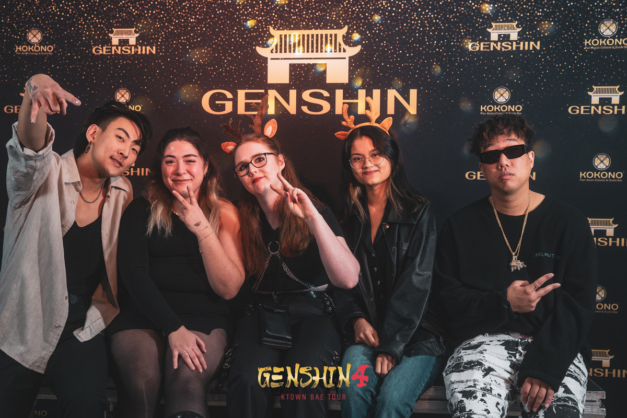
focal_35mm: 48
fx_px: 831
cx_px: 290
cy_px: 206
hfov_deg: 41.3
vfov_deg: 28.2
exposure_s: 1/125
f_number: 4
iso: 1250
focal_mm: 42.5
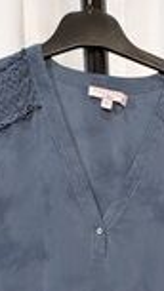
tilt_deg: -10.7
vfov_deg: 42.3
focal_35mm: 38
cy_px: 316
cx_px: 108
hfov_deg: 31.0
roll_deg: +2.7
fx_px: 294
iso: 400
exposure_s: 1/60
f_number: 2.2
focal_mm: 2.22
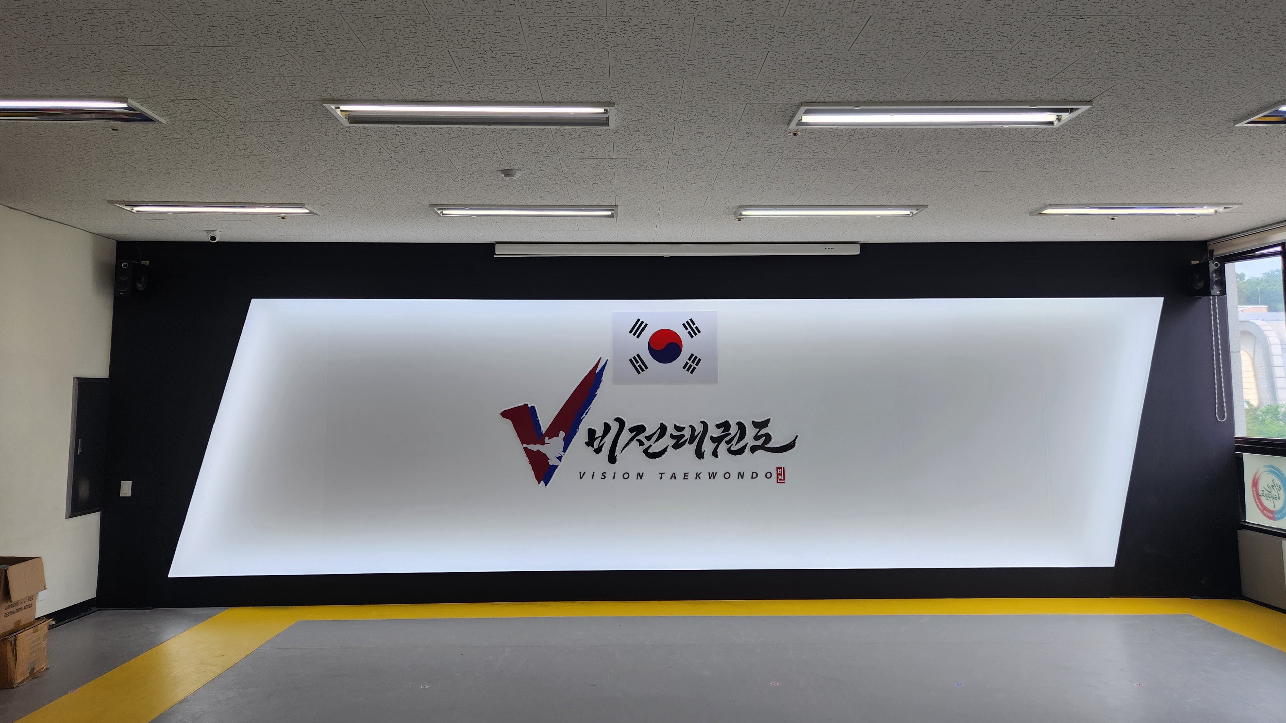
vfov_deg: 44.3
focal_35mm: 26
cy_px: 317
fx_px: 887
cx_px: 643
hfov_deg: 71.9
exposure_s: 1/120
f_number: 1.8
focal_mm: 5.4
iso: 32
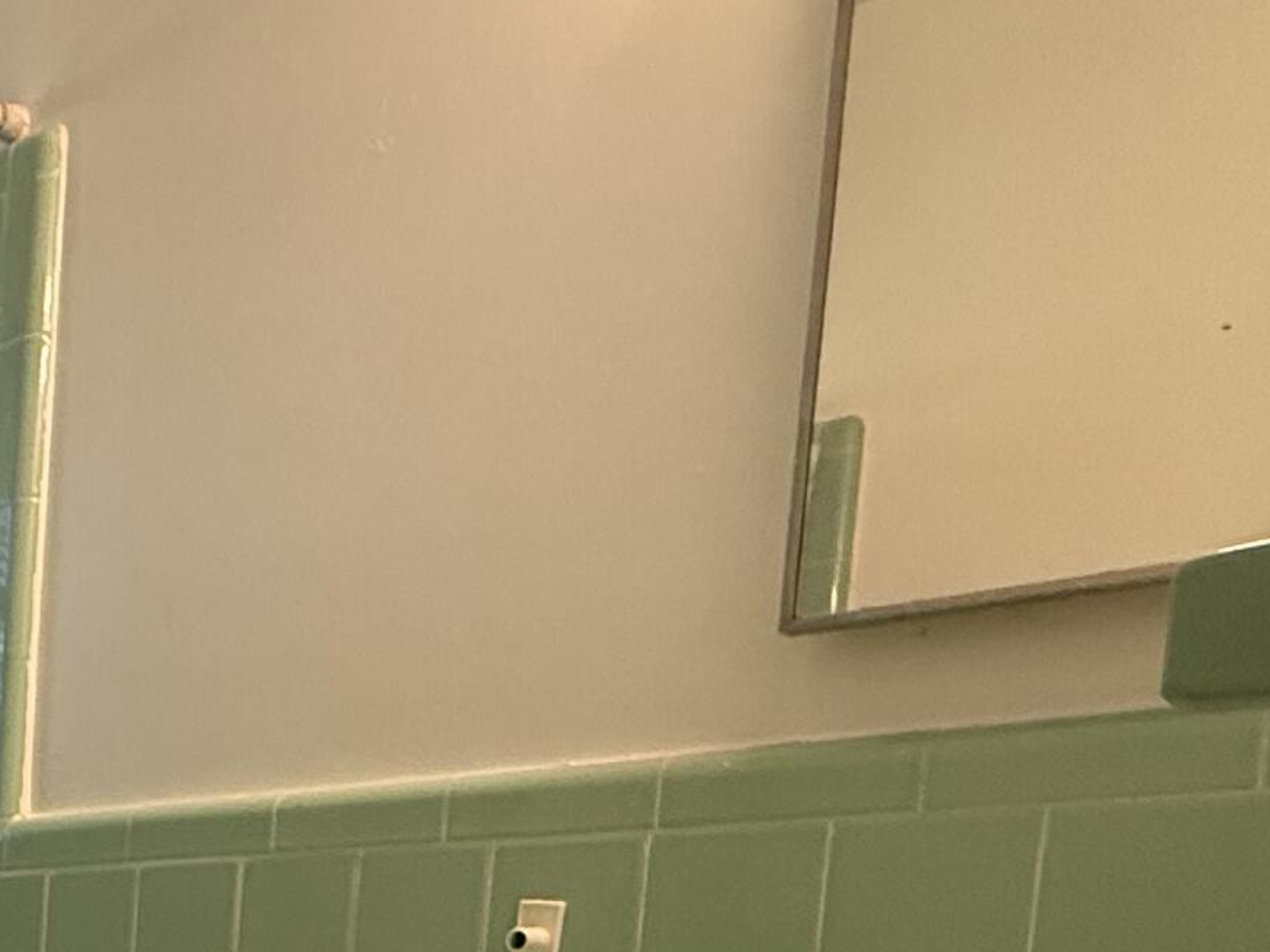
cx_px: -395
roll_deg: -2.2
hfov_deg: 30.8
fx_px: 1761
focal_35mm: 48
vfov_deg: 26.6
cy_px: 1162
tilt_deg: -4.2
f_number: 2.2
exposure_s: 1/120
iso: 640
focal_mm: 2.22
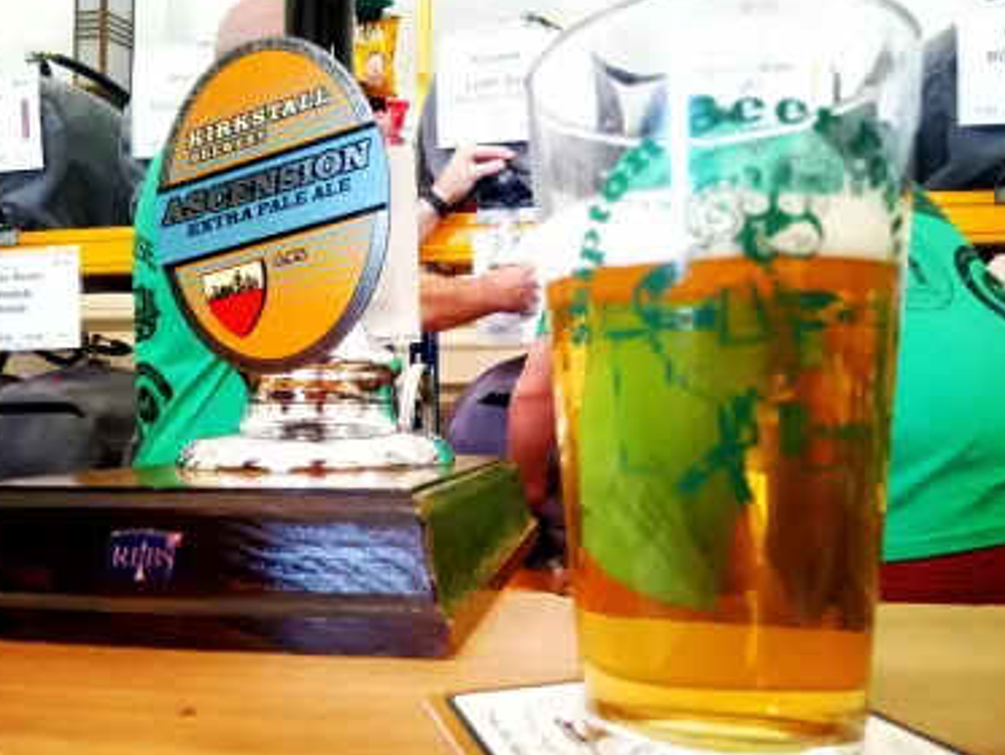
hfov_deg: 59.9
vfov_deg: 46.8
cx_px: 498
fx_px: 871
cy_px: 391
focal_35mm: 30
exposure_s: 1/25.1
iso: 435
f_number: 2
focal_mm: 3.54
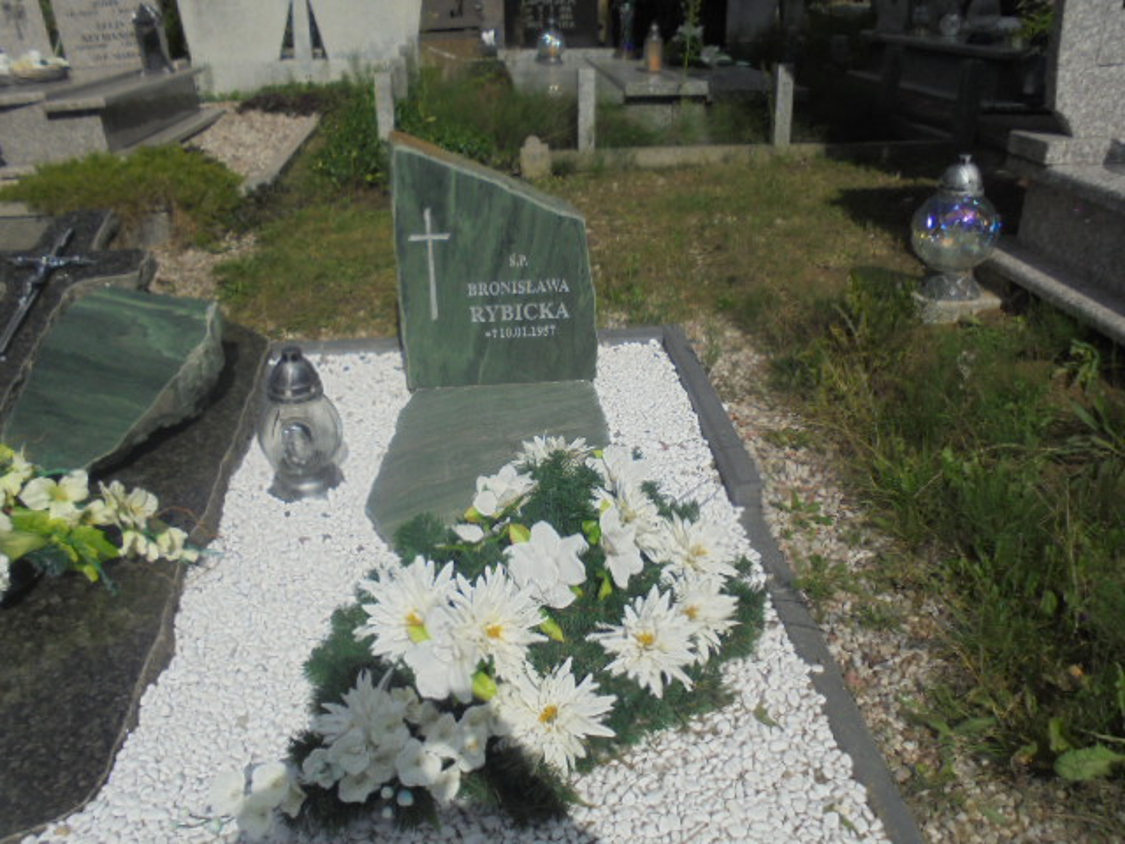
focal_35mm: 29
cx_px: 562
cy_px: 422
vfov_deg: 48.2
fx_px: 942
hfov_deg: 61.7
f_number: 11.8
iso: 100
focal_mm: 5.3
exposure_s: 1/320
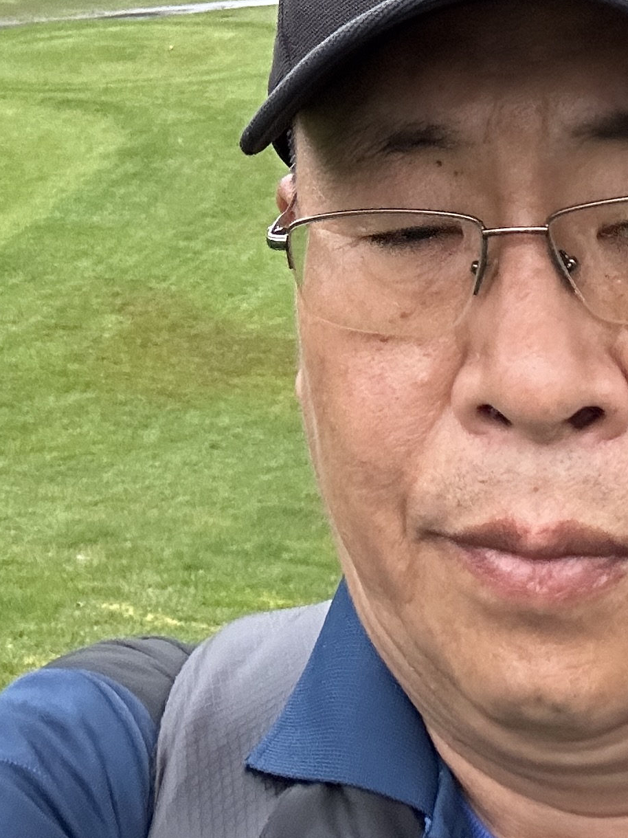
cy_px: -62
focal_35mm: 76
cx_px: 284
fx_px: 1839
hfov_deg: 19.4
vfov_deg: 24.1
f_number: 1.9
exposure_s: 1/39
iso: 400
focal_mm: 2.69
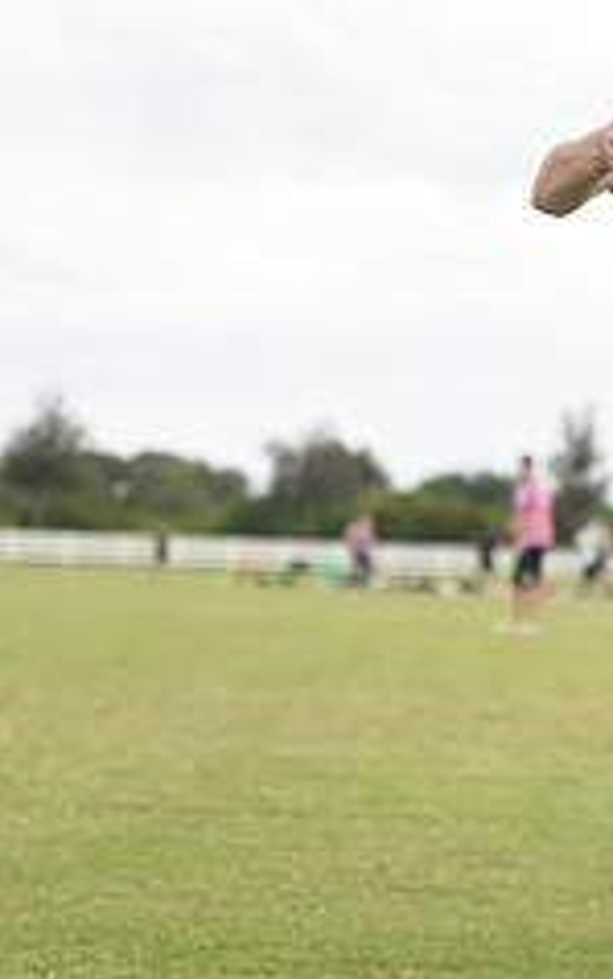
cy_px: 395
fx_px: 2910
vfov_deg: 19.1
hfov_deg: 11.7
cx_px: 827
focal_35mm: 109
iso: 100
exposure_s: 1/640
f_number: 2.8
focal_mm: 44
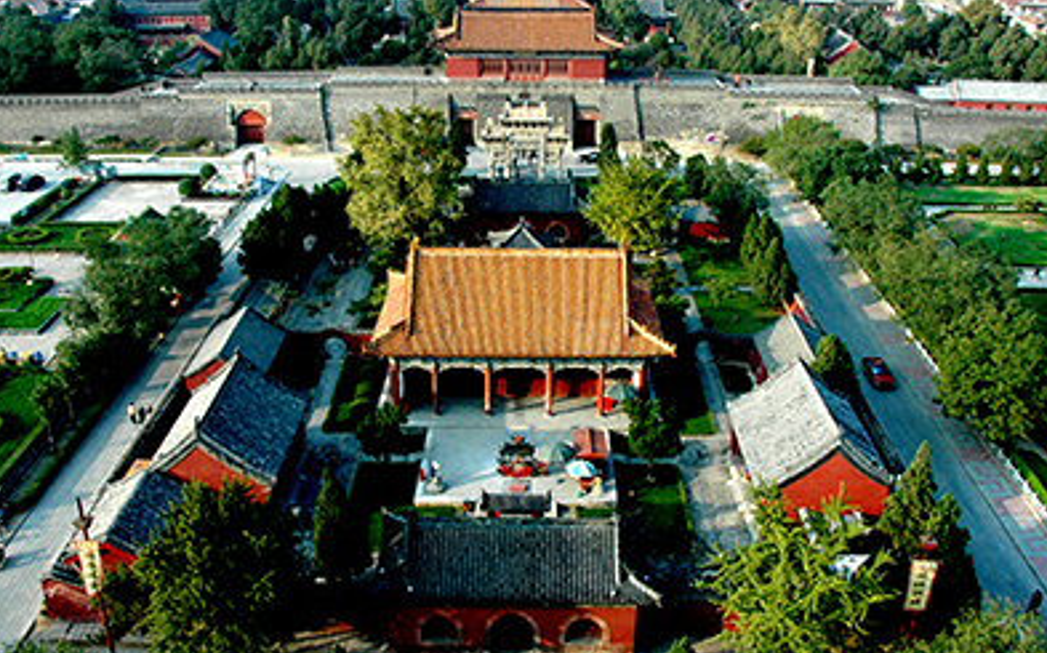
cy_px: 307
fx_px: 998
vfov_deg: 36.2
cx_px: 533
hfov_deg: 55.4
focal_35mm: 35
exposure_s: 1/125
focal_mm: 18
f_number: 14
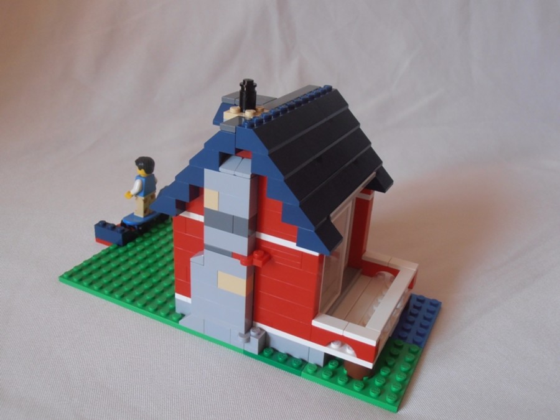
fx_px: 599
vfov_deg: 38.7
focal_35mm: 37
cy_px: 210
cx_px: 280
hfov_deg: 50.1
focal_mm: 6.61
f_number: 3.9
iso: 100
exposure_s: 1/40
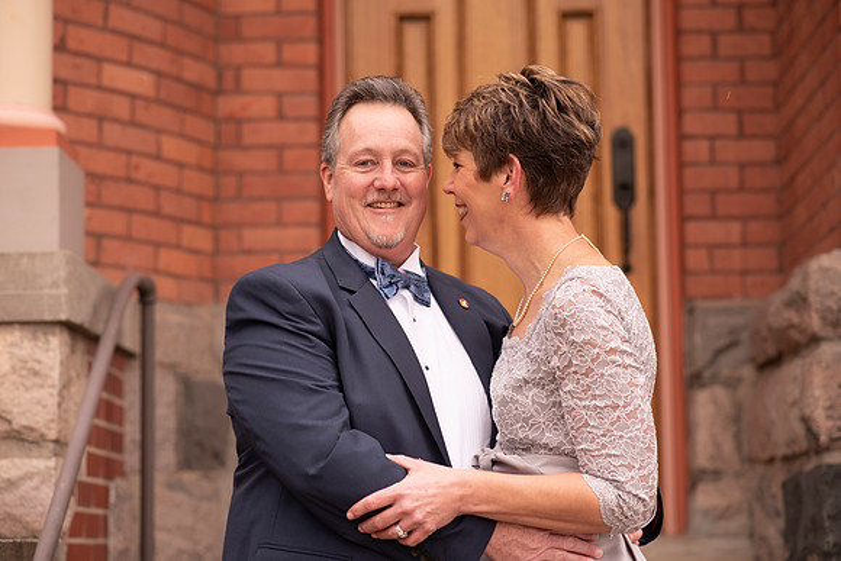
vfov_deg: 16.1
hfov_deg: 23.9
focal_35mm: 85
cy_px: 280
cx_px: 420
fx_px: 1986
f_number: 2.5
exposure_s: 1/125
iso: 100
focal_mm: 85
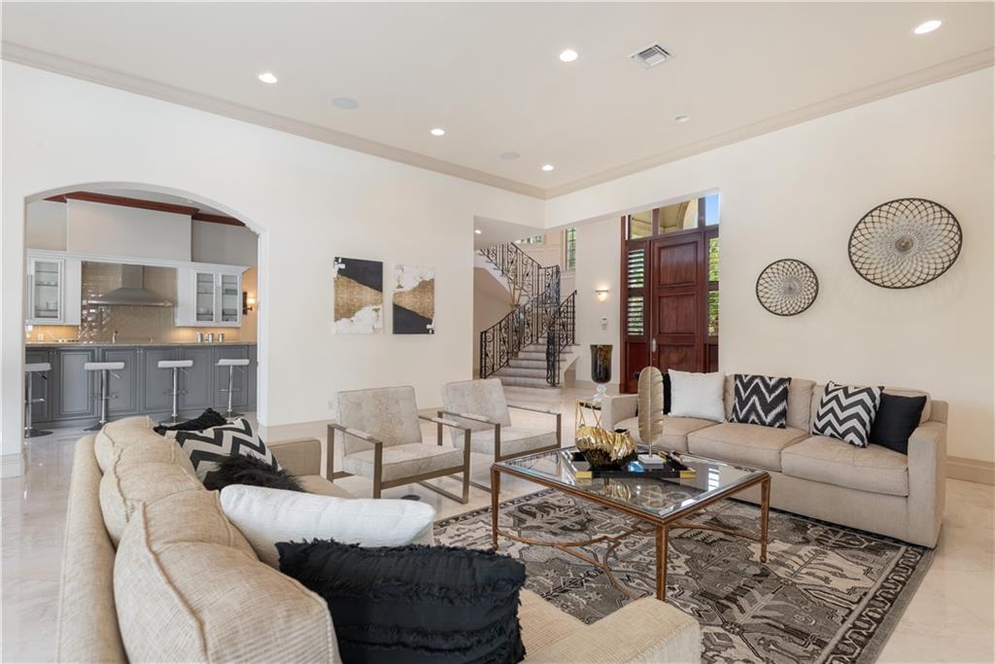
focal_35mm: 17
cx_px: 498
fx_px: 470
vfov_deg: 70.5
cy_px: 332
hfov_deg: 93.3
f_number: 8
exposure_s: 1/3
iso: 250
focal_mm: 17
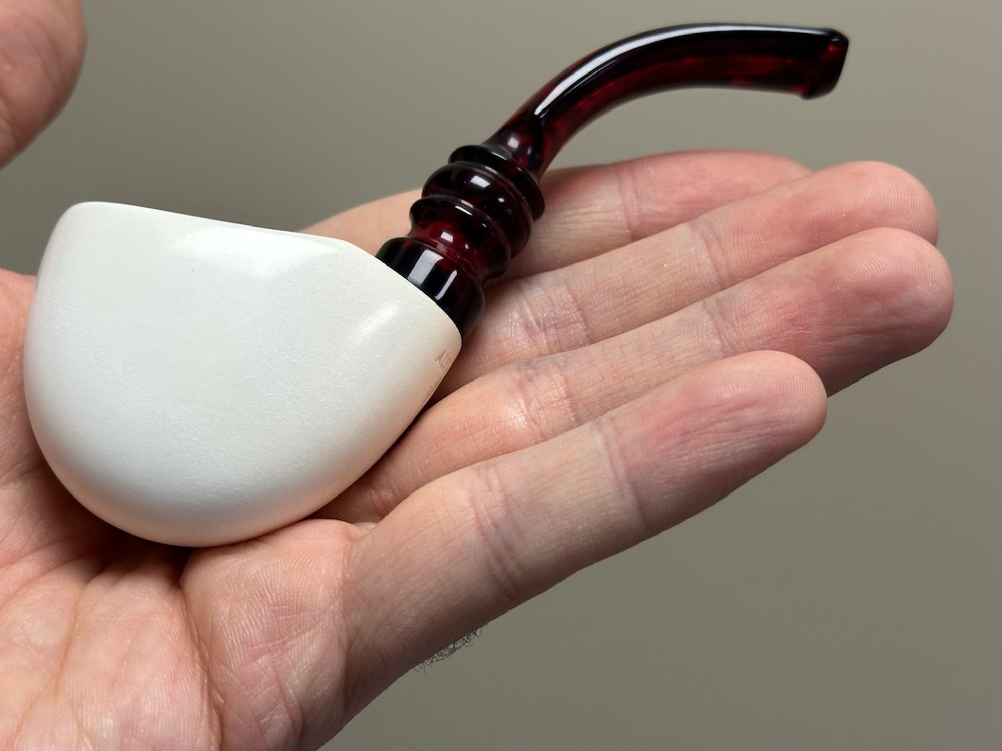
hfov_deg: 33.2
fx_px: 1679
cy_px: 300
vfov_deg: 25.2
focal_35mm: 58
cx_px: 454
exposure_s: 1/100
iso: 50
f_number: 1.78
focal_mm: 6.86
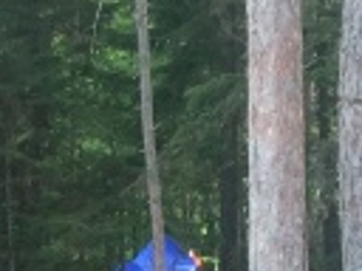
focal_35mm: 181
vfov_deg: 8.0
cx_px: 57
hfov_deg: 10.9
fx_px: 1893
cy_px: 457
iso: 40
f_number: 2.2
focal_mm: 4.15
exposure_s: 1/30
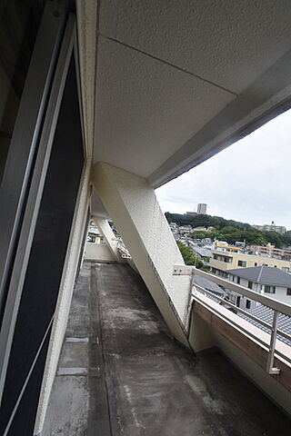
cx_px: 146
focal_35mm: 15
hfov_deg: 77.3
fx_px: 182
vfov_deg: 100.4
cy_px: 218
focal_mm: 10
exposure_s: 1/250
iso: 180
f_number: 8
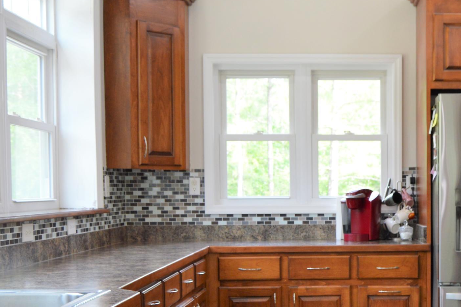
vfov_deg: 21.9
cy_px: 240
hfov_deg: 32.1
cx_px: 356
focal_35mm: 61
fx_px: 781
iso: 400
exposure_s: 1/60
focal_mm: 19
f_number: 4
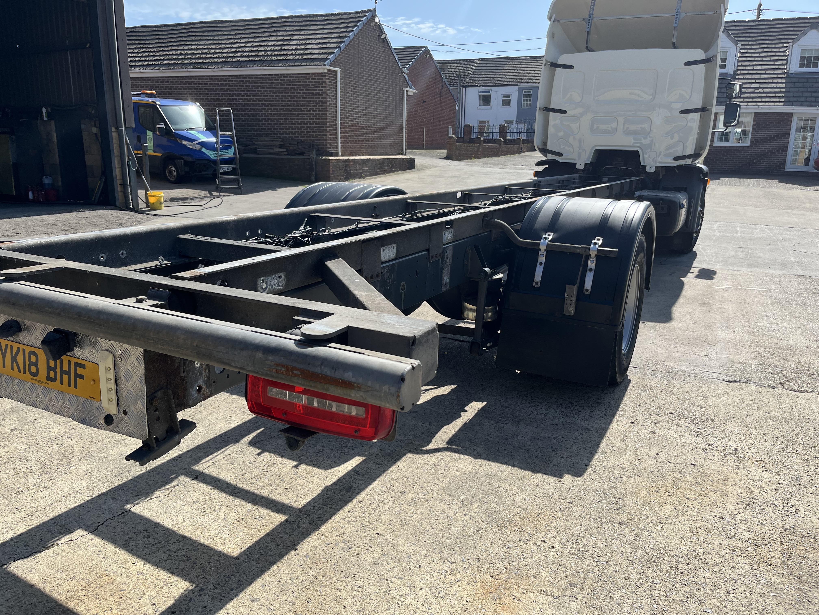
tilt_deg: -13.1
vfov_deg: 53.1
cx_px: 410
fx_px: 615
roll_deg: -2.2
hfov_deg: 67.3
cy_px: 308
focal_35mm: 26
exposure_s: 1/2513
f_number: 1.6
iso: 50
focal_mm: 5.1
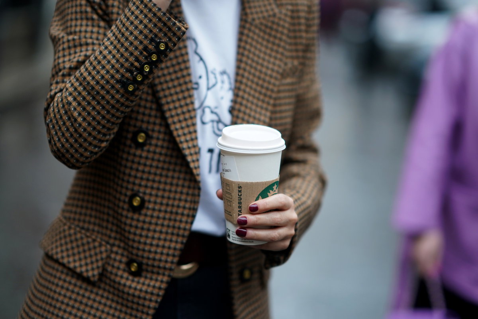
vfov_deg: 16.1
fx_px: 1129
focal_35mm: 85
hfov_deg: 23.9
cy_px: 160
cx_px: 239
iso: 500
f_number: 1.4
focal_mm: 85
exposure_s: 1/1000
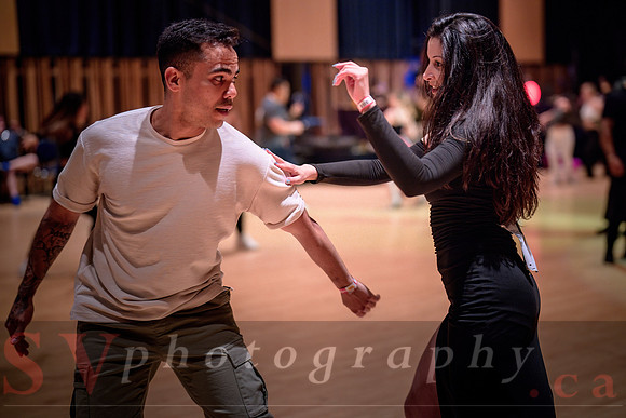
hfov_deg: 35.5
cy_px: 183
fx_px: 976
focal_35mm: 56
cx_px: 351
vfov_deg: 24.1
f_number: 1.4
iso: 1250
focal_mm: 50
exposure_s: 1/250
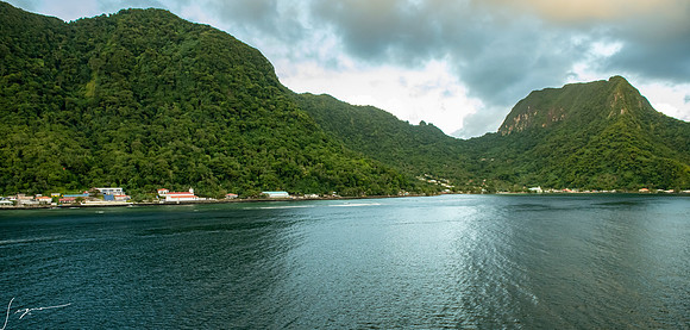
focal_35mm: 27
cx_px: 347
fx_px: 470
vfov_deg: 38.3
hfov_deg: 72.6
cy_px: 216
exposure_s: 1/500
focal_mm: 24
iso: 2500
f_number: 5.6
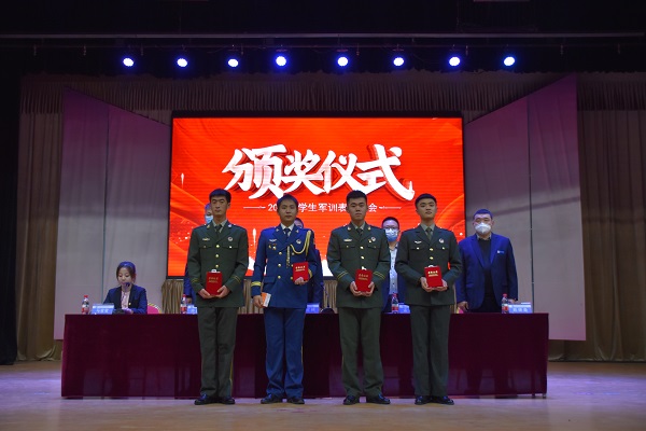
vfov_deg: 34.2
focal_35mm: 39
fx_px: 700
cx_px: 323
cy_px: 216
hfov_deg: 49.6
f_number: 4
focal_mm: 26
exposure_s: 1/200
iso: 800
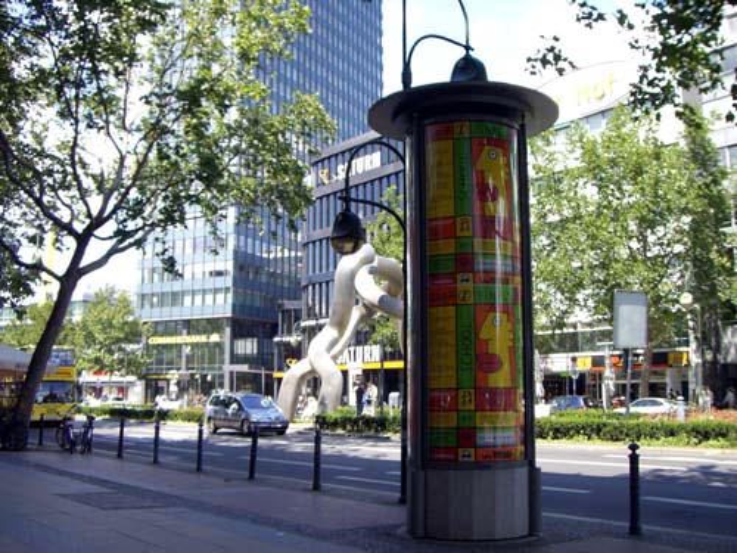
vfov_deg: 37.7
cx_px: 368
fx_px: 809
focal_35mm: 38
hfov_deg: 49.0
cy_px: 276
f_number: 2.7
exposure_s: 1/320
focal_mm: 6.2
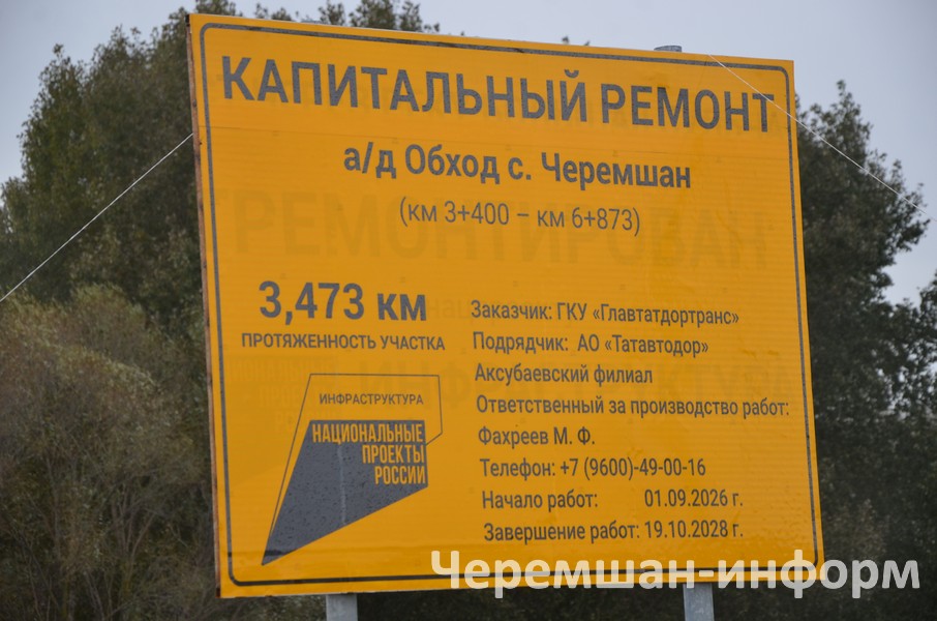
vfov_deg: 9.9
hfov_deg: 14.9
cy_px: 310
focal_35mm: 138
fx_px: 3584
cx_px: 468
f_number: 7.1
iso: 200
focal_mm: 92
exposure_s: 1/200
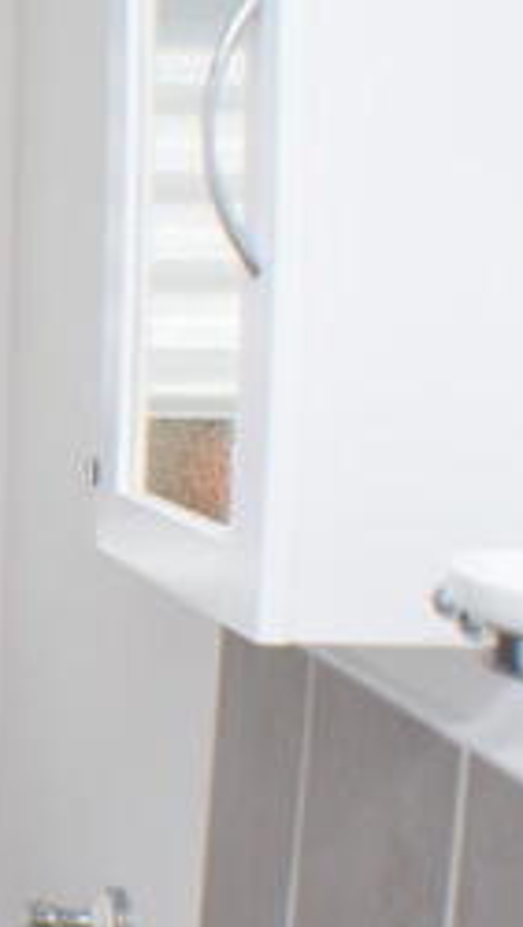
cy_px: 391
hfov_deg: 13.8
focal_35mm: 74
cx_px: -529
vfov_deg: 28.5
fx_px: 1821
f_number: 8
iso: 250
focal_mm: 18
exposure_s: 1/250
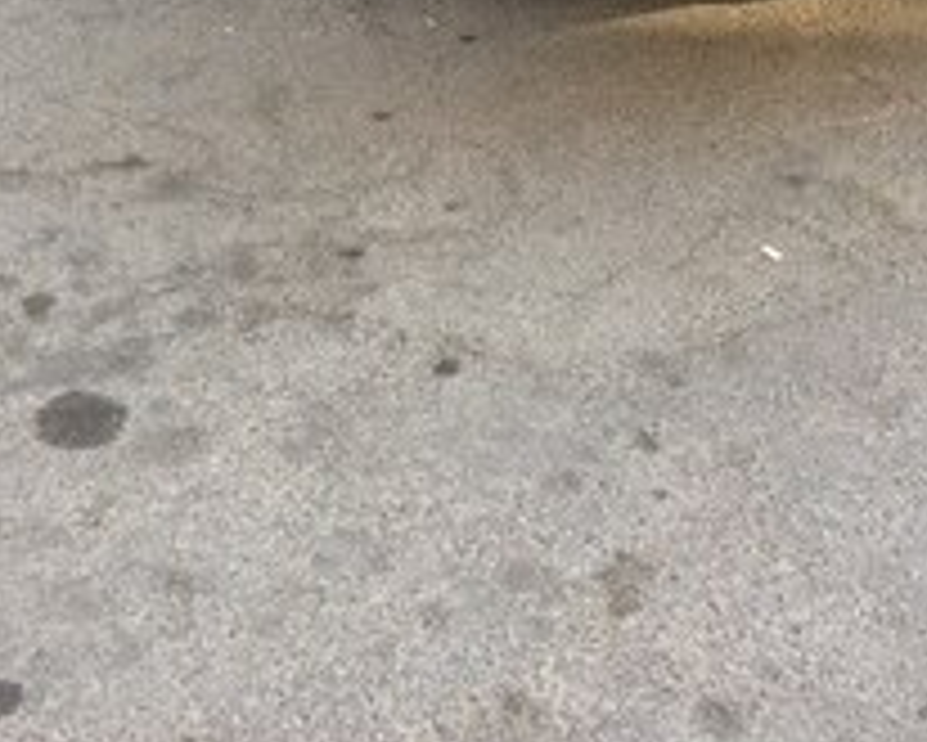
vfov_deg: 20.1
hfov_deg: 27.9
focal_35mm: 68
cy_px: -288
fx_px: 1867
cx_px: 504
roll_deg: +0.1
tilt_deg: -18.0
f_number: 2.2
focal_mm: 4.15
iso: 32
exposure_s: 1/184
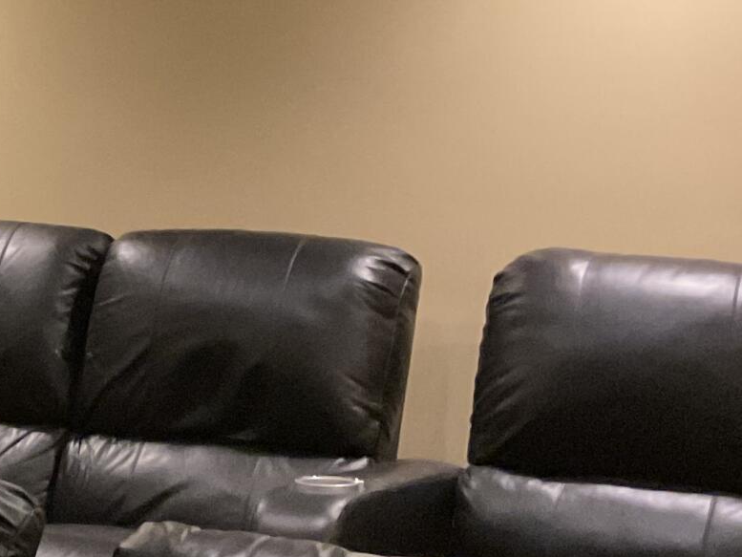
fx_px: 2401
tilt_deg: -3.5
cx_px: -339
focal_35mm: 112
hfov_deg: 16.2
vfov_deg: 13.2
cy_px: 234
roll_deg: -2.1
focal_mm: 3
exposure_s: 1/30
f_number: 1.8
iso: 500
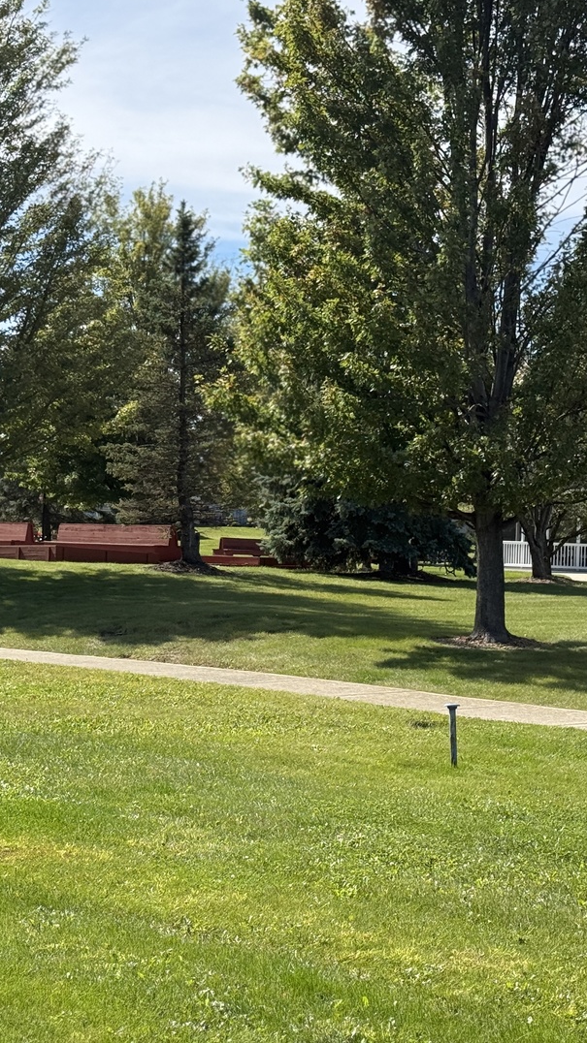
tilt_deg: +1.6
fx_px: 1938
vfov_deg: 30.2
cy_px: 521
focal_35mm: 70
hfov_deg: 17.2
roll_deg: -2.2
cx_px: 233
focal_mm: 6.76
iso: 100
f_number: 1.78
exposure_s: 1/3704
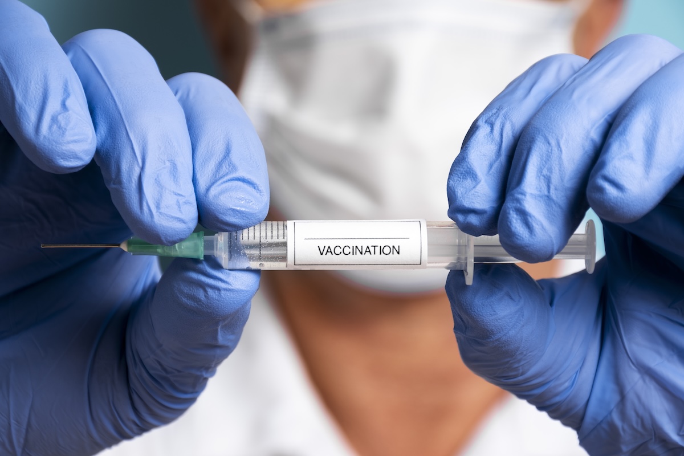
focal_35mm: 157
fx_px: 2983
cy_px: 228
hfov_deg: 13.1
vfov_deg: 8.7
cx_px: 342
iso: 100
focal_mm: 105
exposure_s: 1/125
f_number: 8
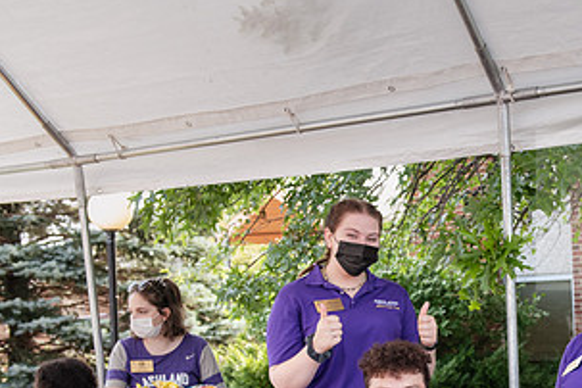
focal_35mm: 69
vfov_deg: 19.3
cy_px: 362
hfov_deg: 28.5
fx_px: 1115
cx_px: 478
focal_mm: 36
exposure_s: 1/200
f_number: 4.5
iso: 500
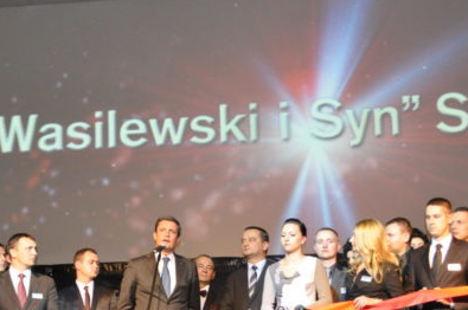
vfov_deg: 18.4
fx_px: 947
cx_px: 233
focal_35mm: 73
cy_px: 264
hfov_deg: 27.7
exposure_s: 1/60
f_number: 4
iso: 1400
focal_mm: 24
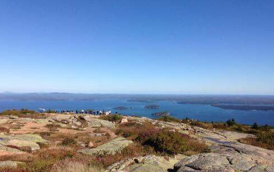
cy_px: 106
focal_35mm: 36
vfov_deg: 35.2
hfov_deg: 54.0
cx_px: 135
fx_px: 269
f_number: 2.4
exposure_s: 1/2169
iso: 50
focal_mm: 4.12
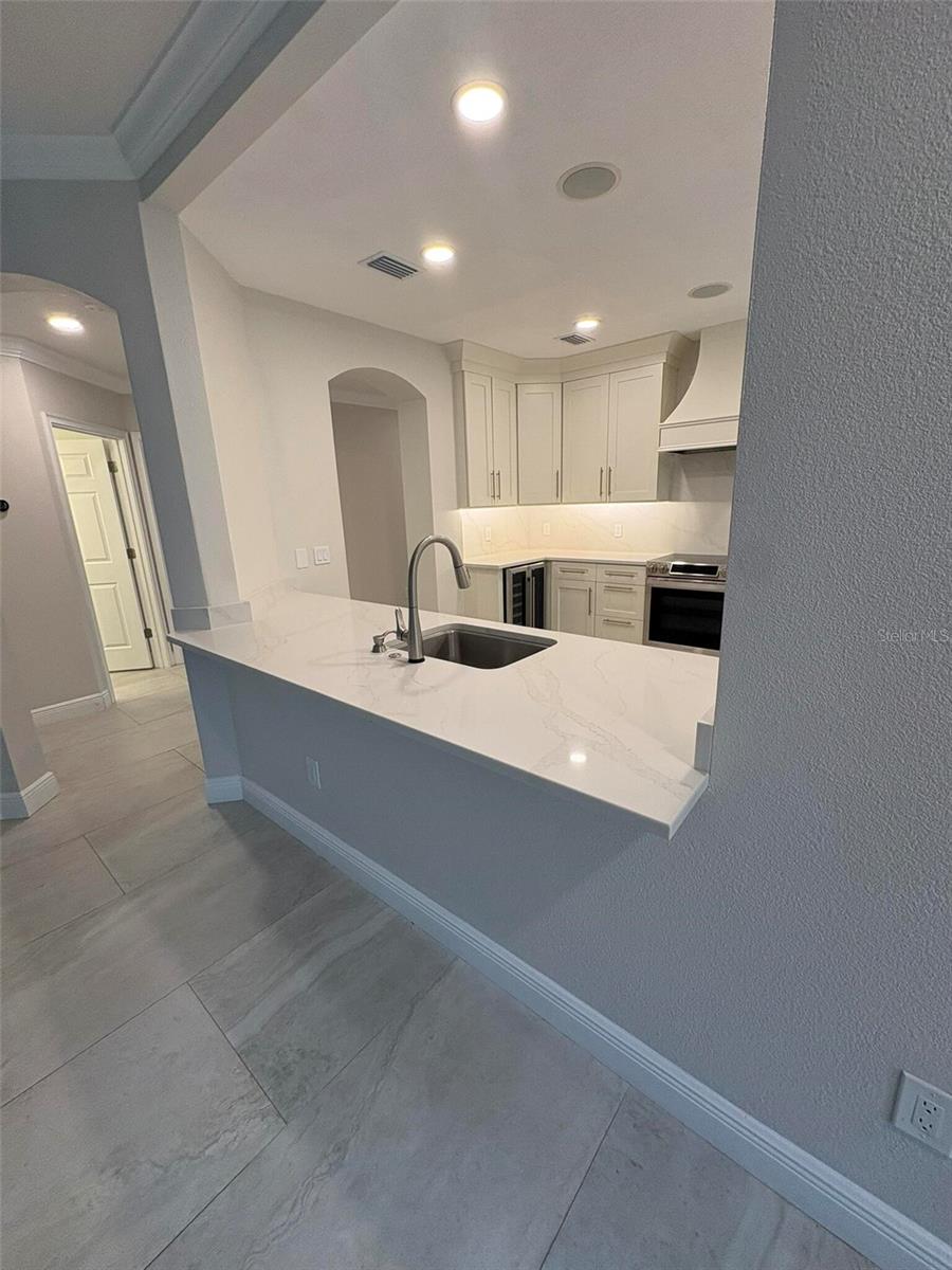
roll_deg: +2.2
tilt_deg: -13.3
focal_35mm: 14
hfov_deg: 85.7
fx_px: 513
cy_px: 635
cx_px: 476
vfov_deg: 102.1
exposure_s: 1/120
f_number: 2.2
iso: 160
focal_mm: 2.22
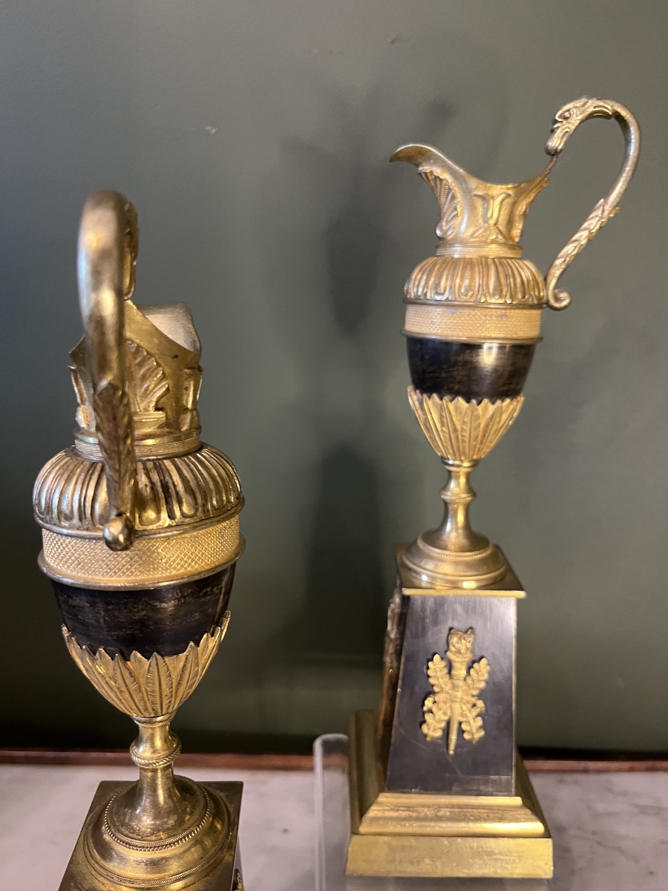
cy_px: 446
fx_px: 669
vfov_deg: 67.3
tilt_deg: -15.2
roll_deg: -1.5
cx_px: 334
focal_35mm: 26
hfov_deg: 53.1
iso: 400
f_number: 1.6
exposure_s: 1/60
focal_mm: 5.1
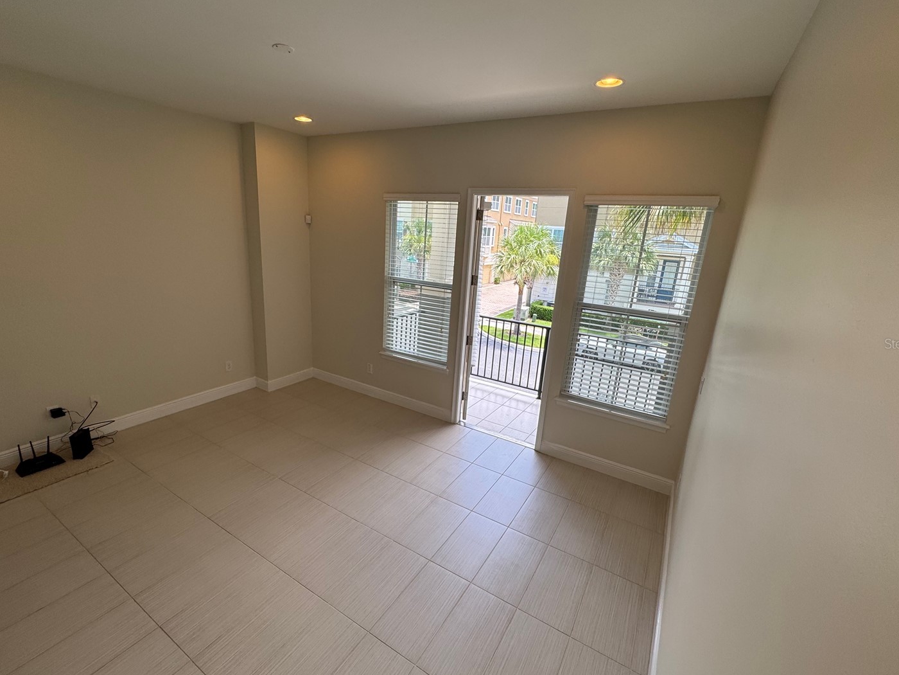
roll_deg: -3.2
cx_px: 432
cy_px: 343
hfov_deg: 94.4
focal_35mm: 16
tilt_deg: -15.9
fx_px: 416
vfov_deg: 78.1
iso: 40
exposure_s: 1/158
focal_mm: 2.22
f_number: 2.2
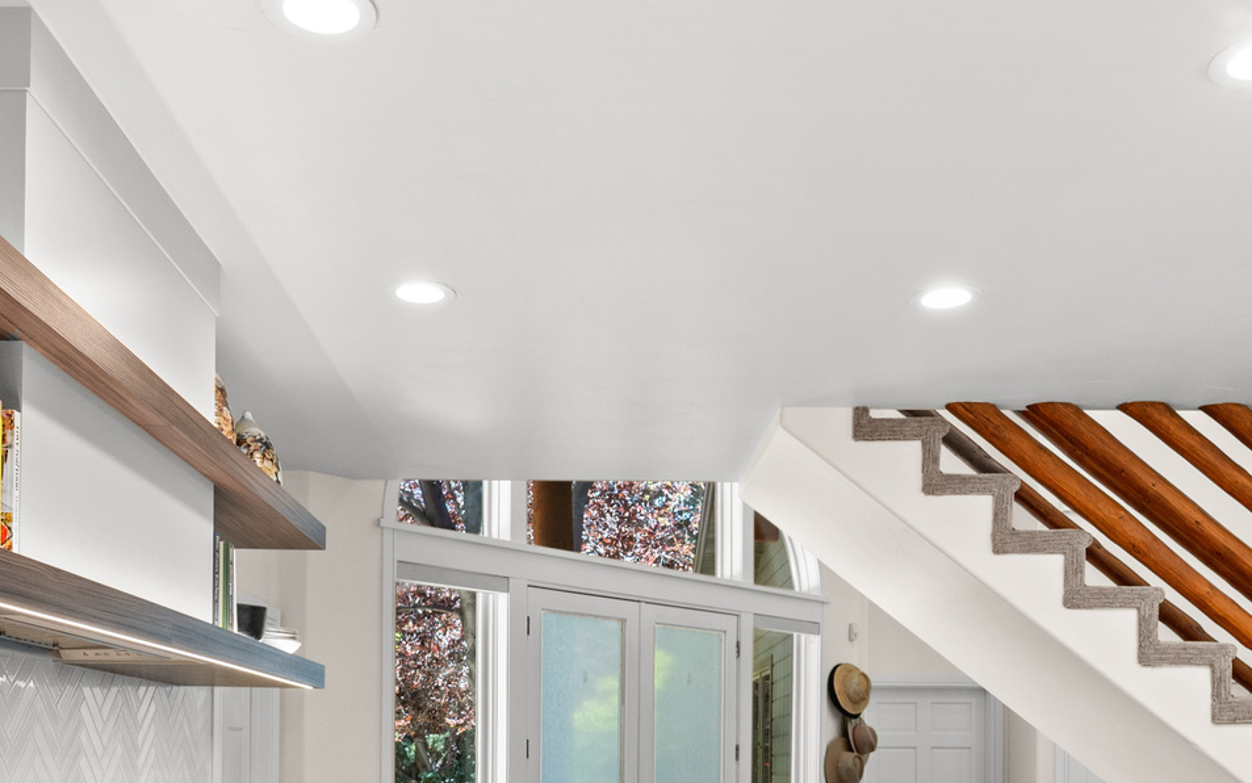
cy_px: 740
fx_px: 1232
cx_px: 554
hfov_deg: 53.8
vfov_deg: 33.0
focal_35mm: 36
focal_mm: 16.5
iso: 500
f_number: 7.1
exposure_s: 1/15
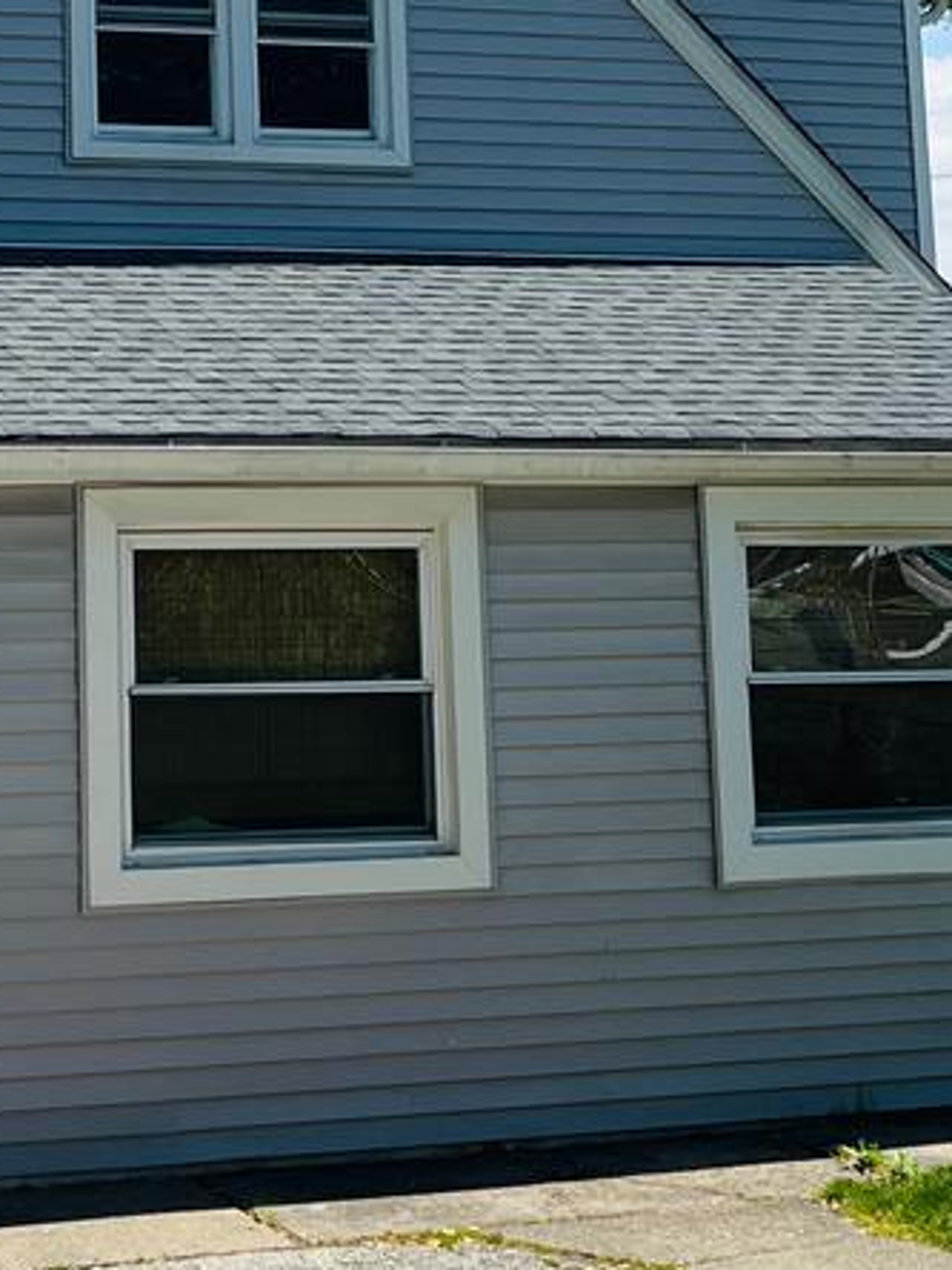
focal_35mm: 90
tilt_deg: +10.1
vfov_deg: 21.1
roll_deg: +0.5
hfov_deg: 16.2
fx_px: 3300
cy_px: 20
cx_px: 49
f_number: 1.6
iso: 50
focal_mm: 5.1
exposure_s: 1/4484
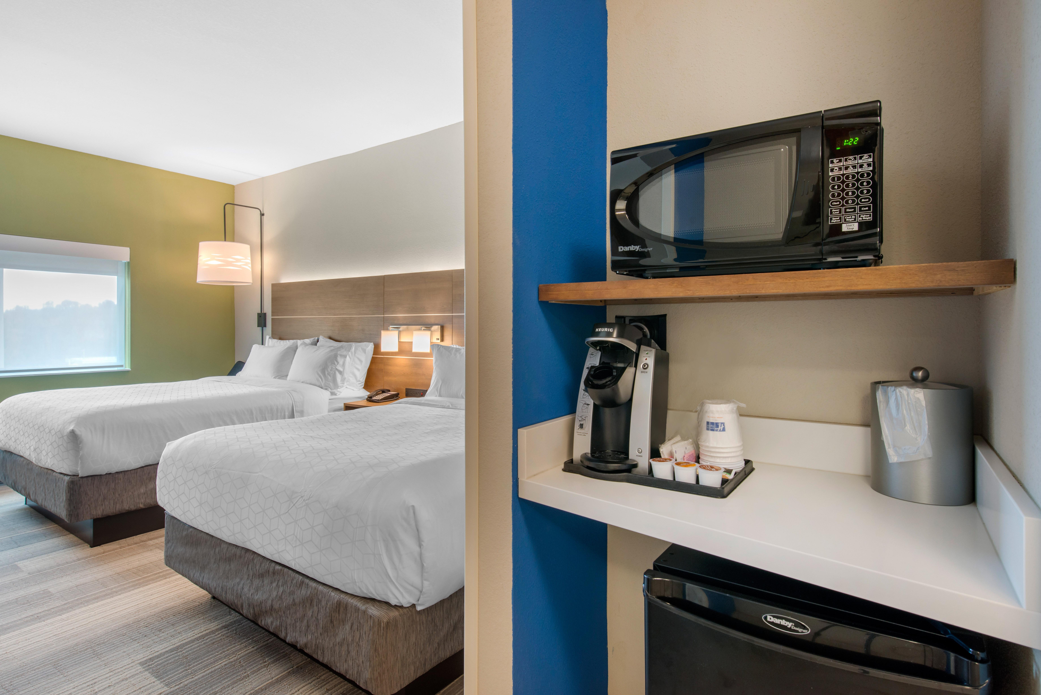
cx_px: 520
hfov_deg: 90.0
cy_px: 348
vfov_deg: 67.4
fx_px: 521
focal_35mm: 18
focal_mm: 18
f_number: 11
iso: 400
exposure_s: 1.3
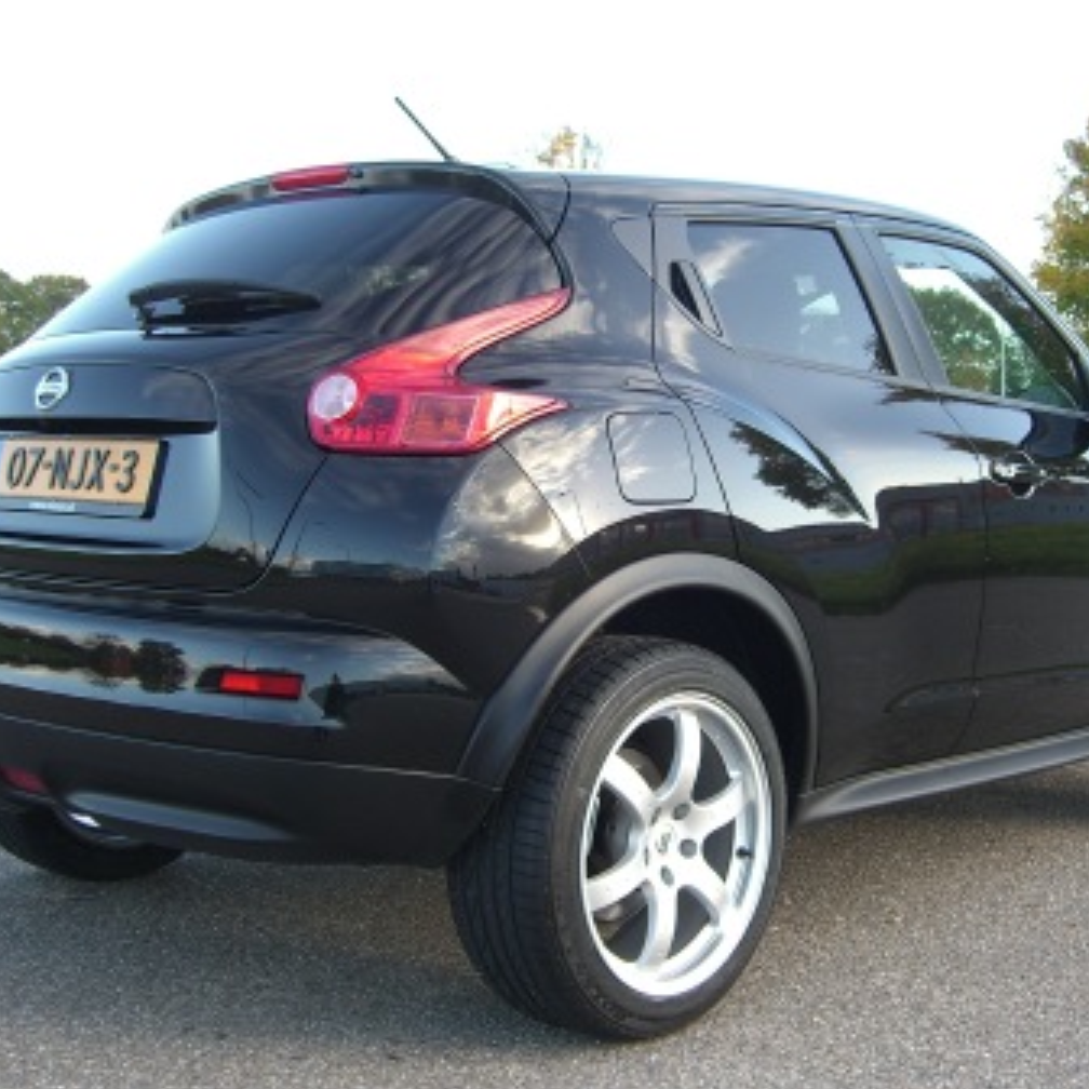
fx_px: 1780
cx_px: 629
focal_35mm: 50
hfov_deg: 34.0
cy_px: 527
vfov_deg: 34.0
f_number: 2.8
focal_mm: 7.9
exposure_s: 1/100
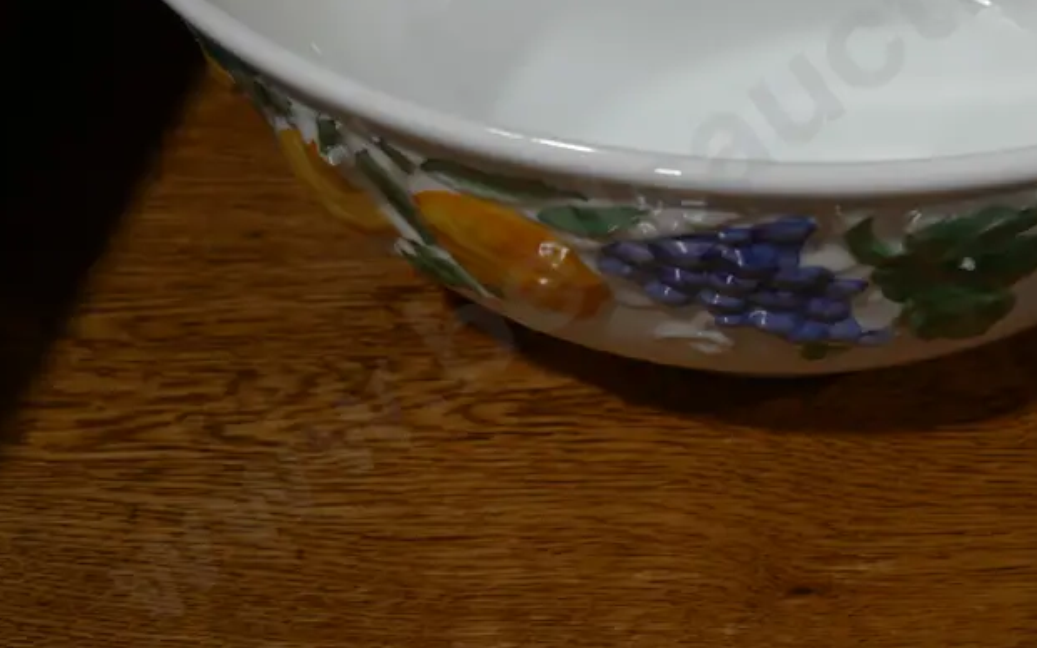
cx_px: 808
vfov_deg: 20.3
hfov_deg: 31.7
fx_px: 1780
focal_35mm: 63
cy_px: 91
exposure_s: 1/125
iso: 200
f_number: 4
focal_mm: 18
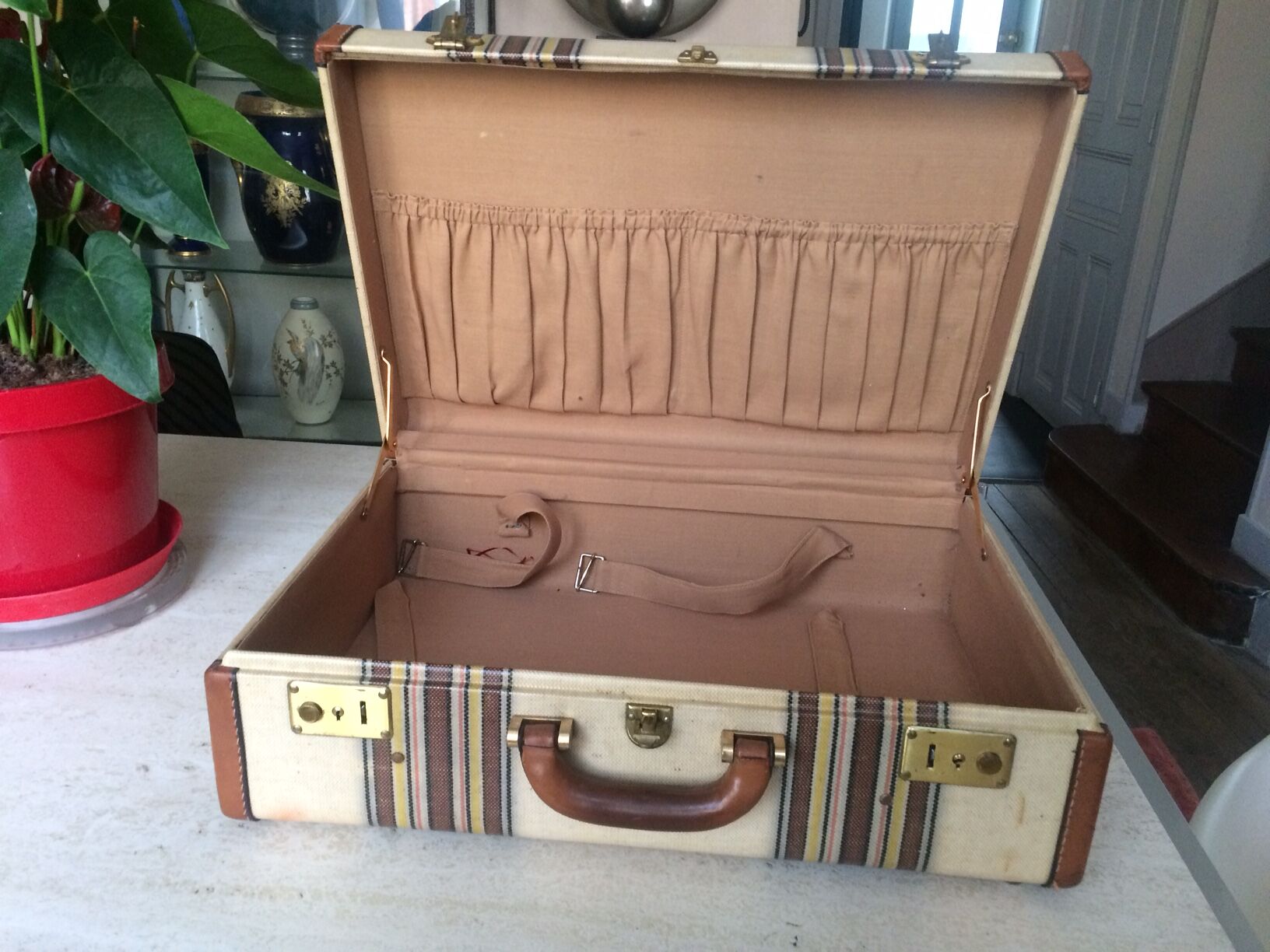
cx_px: 635
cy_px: 476
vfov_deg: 48.2
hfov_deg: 61.7
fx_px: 1064
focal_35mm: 29
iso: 250
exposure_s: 1/33
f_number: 2.2
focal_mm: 4.15
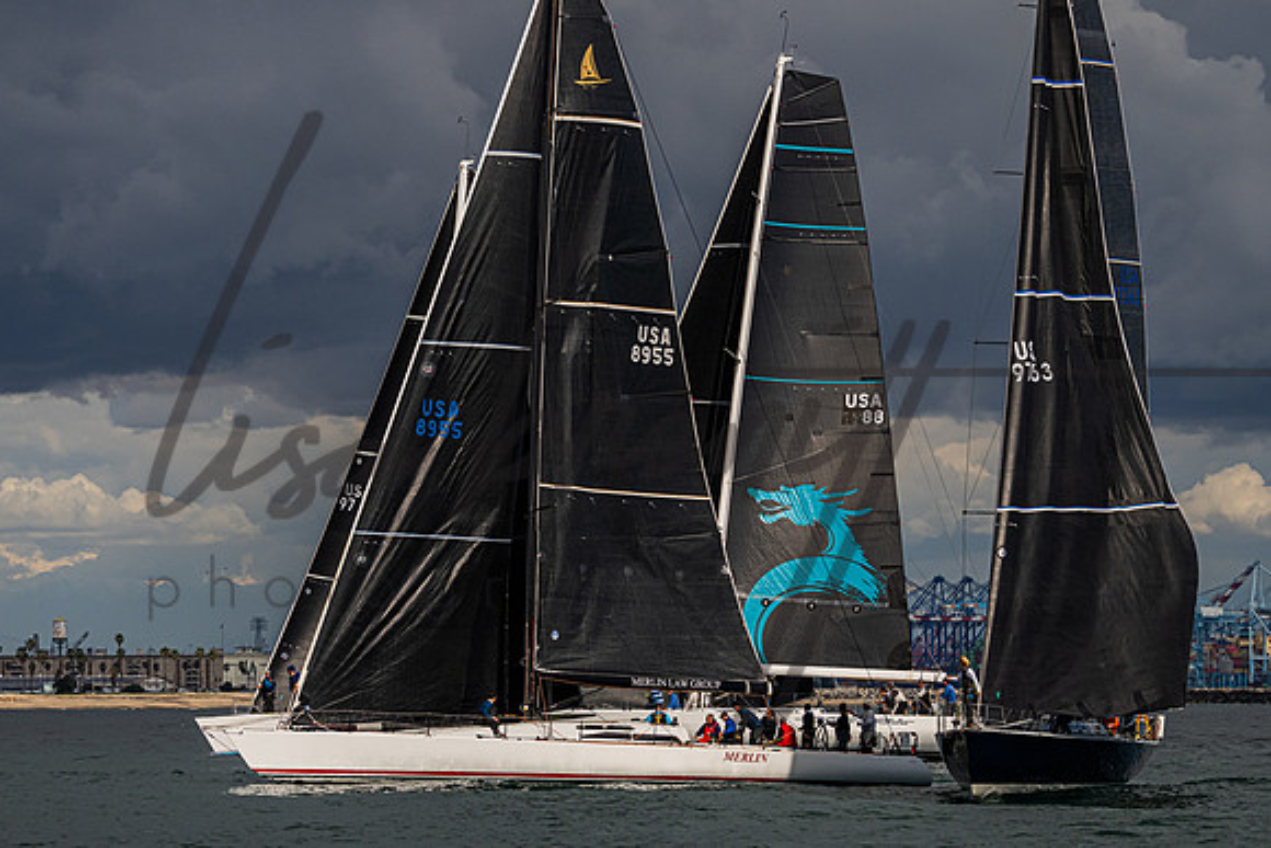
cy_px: 370
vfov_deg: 6.0
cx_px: 557
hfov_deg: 9.0
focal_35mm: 228
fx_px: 8049
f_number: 5.6
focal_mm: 160
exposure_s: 1/5000
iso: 400
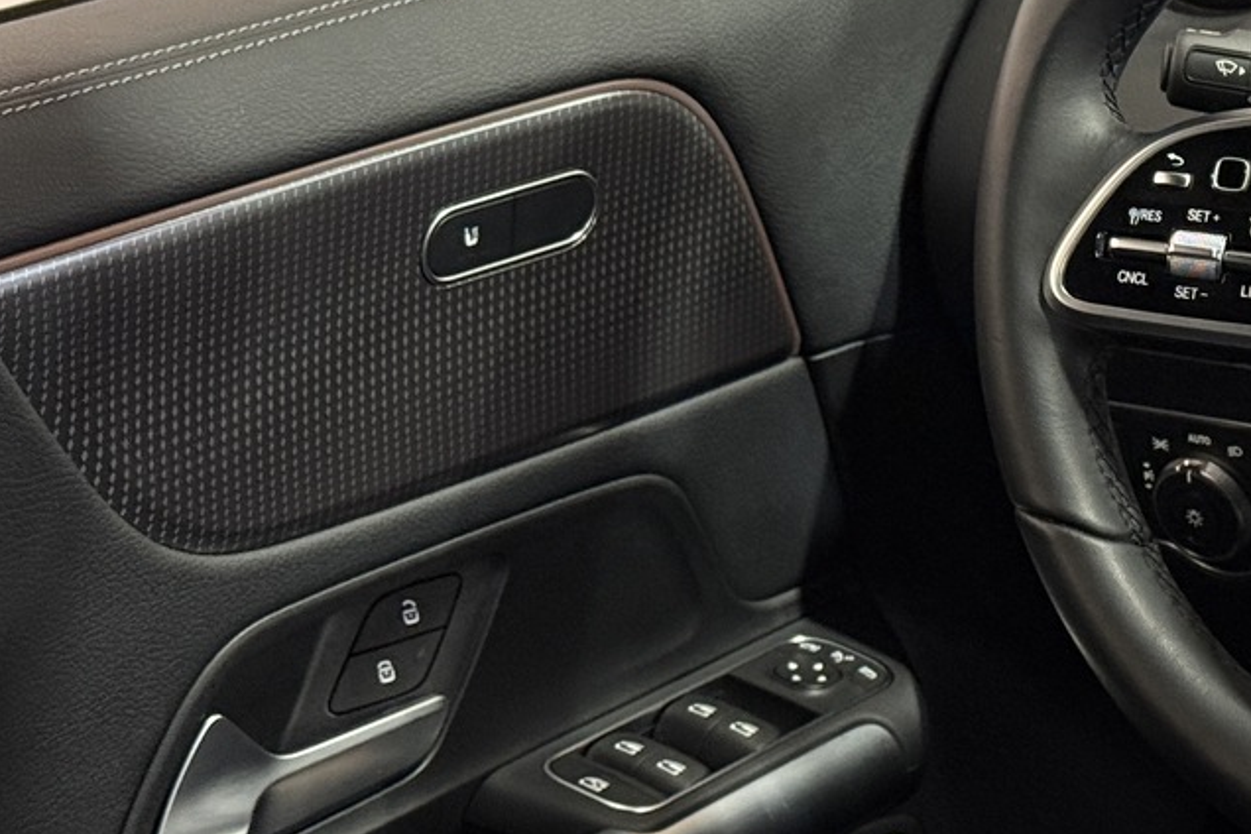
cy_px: 279
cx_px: 1237
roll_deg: +4.5
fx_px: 3926
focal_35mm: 113
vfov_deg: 12.1
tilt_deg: -18.3
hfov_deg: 17.7
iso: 400
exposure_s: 1/40
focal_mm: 6.76
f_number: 1.78
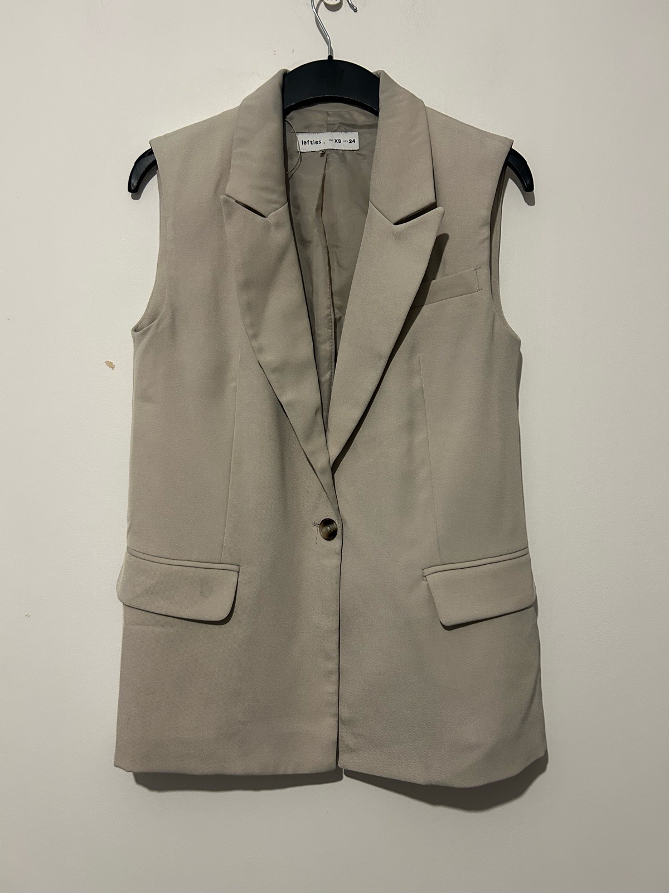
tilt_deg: -1.9
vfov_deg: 67.3
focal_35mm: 26
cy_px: 446
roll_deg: -0.2
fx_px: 670
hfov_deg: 53.1
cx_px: 334
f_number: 1.5
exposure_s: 1/50
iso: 200
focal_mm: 5.7
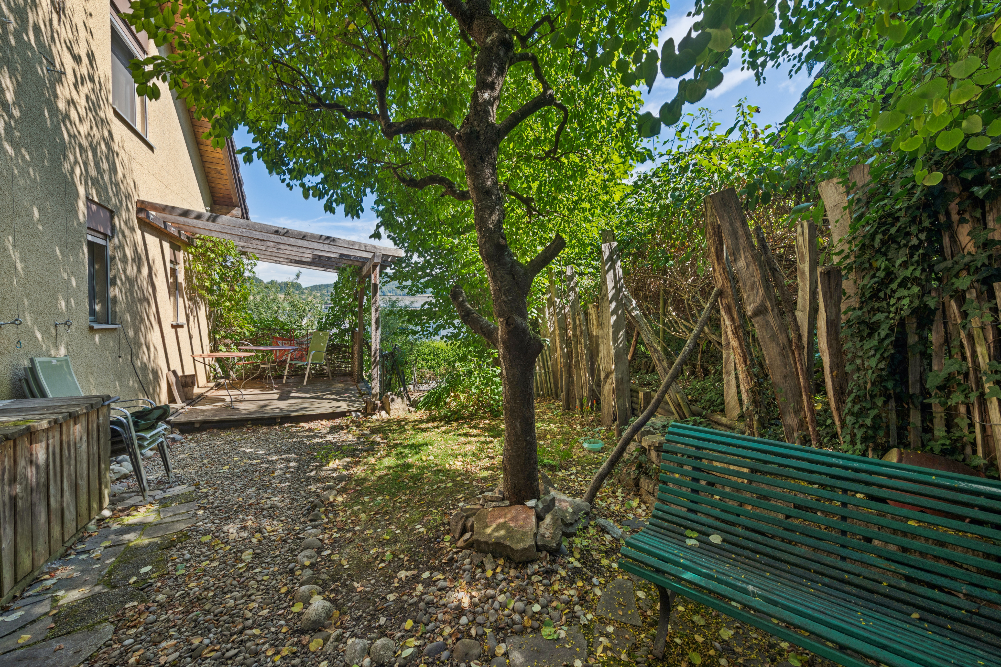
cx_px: 500
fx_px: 389
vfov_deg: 81.2
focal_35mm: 14
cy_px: 334
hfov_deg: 104.3
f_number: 11
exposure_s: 1/20
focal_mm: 14
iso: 100
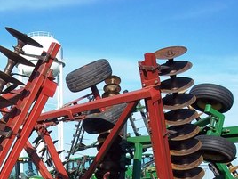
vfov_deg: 19.6
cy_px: 175
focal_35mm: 73
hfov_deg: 26.1
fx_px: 502
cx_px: 42
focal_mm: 6.5
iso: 80
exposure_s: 1/200
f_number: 8
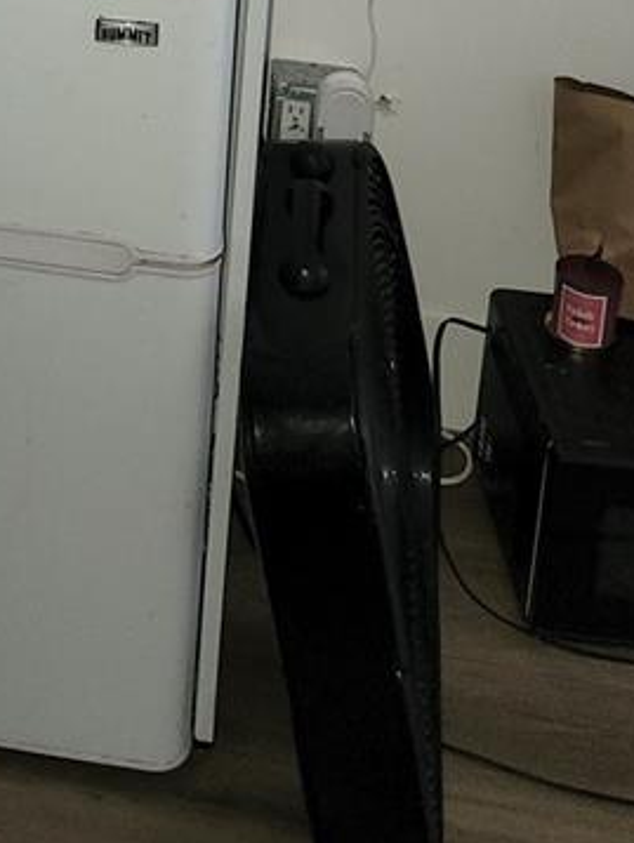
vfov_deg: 21.5
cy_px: -396
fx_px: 1878
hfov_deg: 17.8
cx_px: -214
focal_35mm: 77
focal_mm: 5.4
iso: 100
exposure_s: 1/24
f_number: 1.8
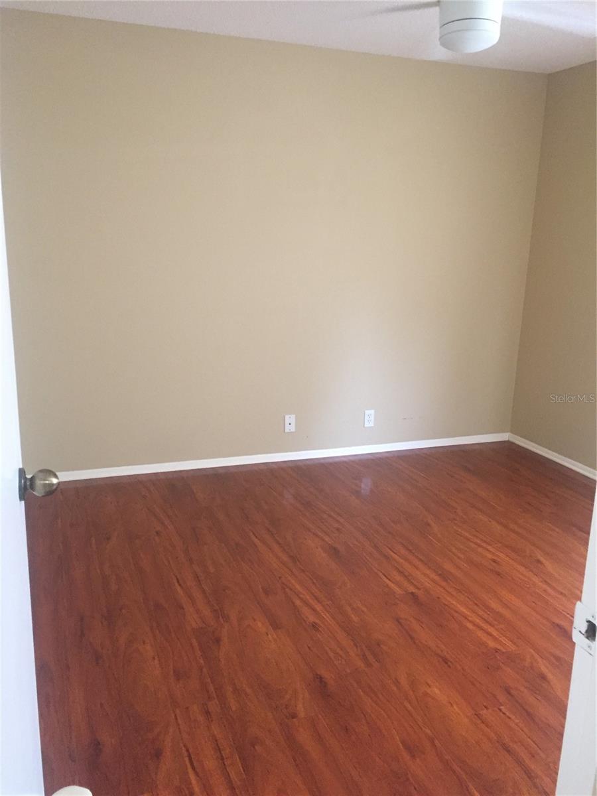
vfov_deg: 61.7
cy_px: 398
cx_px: 298
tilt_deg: -14.4
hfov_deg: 48.2
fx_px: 667
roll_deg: -1.2
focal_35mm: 29
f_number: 2.2
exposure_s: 1/24
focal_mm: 4.15
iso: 250
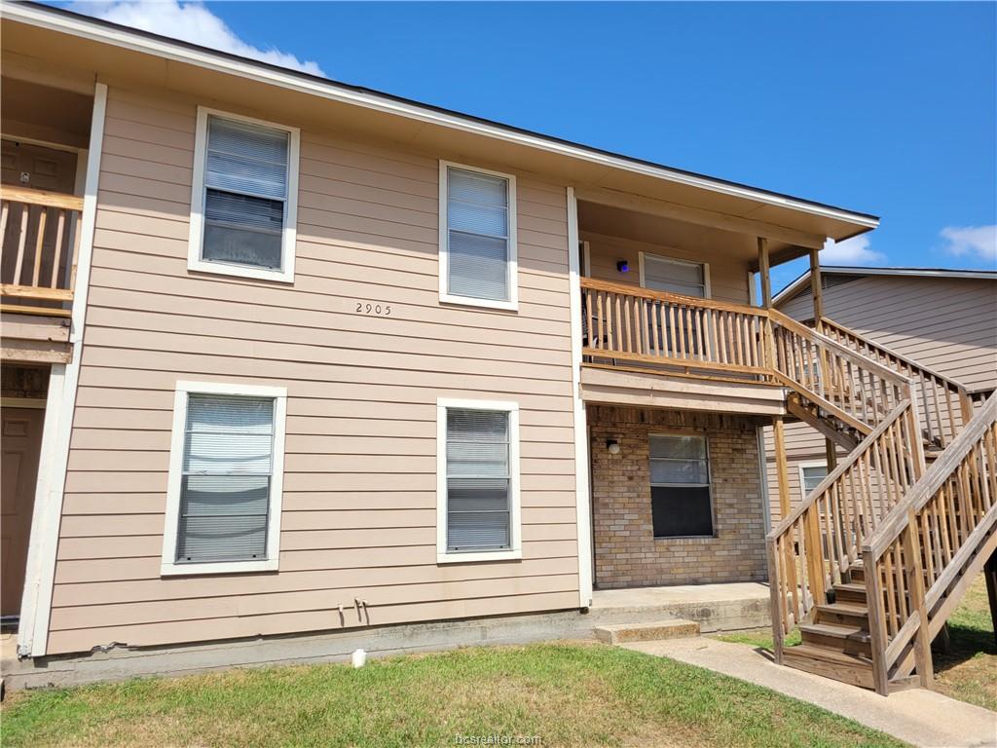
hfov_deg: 67.3
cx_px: 498
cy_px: 374
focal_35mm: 26
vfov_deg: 53.1
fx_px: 749
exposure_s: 1/2339
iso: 40
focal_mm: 5.4
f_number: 1.8
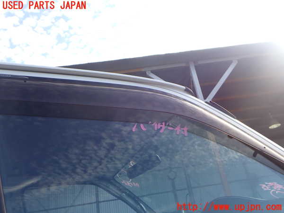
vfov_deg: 46.8
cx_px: 142
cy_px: 106
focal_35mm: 30
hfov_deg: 60.0
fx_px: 246
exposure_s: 1/250
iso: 100
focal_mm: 5.4
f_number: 3.2
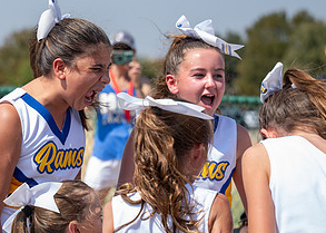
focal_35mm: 164
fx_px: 1518
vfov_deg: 8.8
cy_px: 99
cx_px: 56
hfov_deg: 12.2
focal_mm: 70
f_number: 2.8
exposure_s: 1/1600
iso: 80
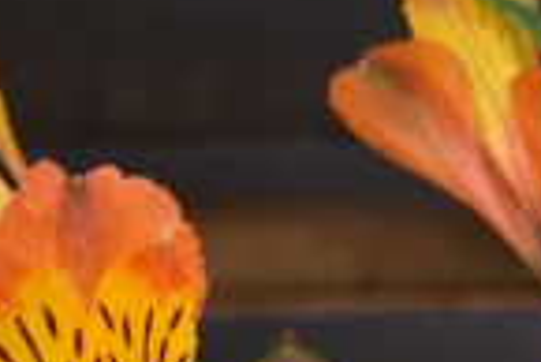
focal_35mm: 601
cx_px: 1310
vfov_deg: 2.3
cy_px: 1037
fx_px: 9041
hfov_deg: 3.4
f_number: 8
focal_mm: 85
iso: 400
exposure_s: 1/1000
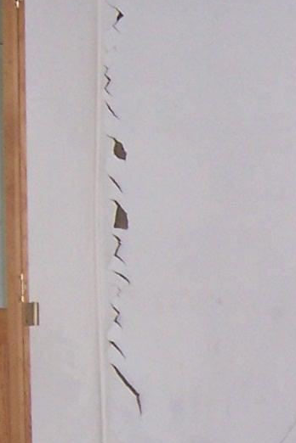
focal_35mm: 147
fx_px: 1813
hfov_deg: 9.1
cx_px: 448
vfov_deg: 13.8
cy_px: 425
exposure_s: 1/90
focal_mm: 6
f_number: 3
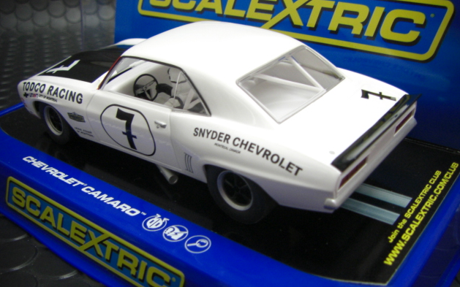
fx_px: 514
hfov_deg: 48.2
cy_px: 148
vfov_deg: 31.2
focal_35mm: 41
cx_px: 230
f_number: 3.4
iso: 200
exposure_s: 1/30
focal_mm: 6.3
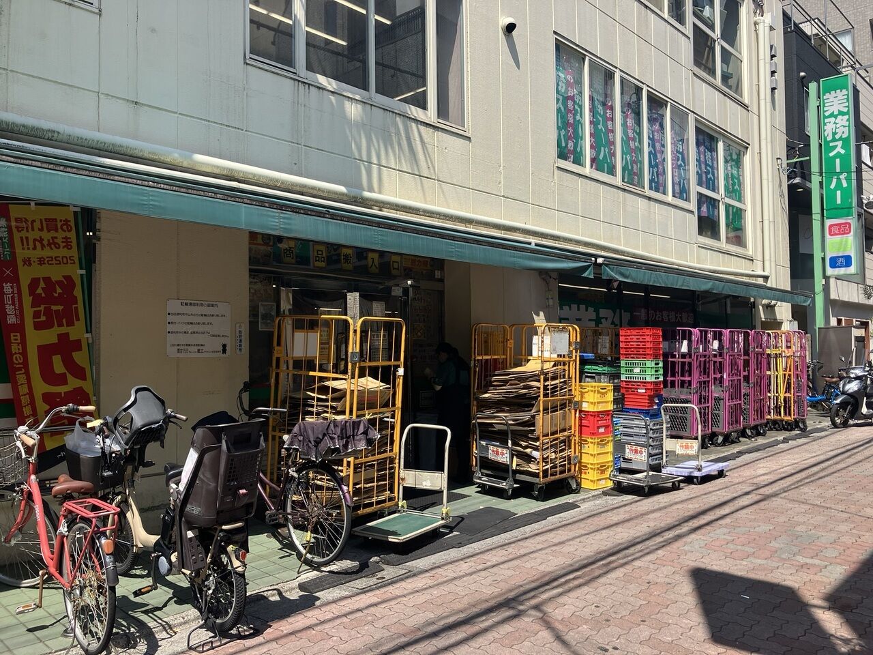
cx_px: 436
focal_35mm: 28
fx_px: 706
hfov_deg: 63.4
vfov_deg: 49.7
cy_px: 328
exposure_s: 1/1350
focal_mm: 3.99
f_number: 1.8
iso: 32
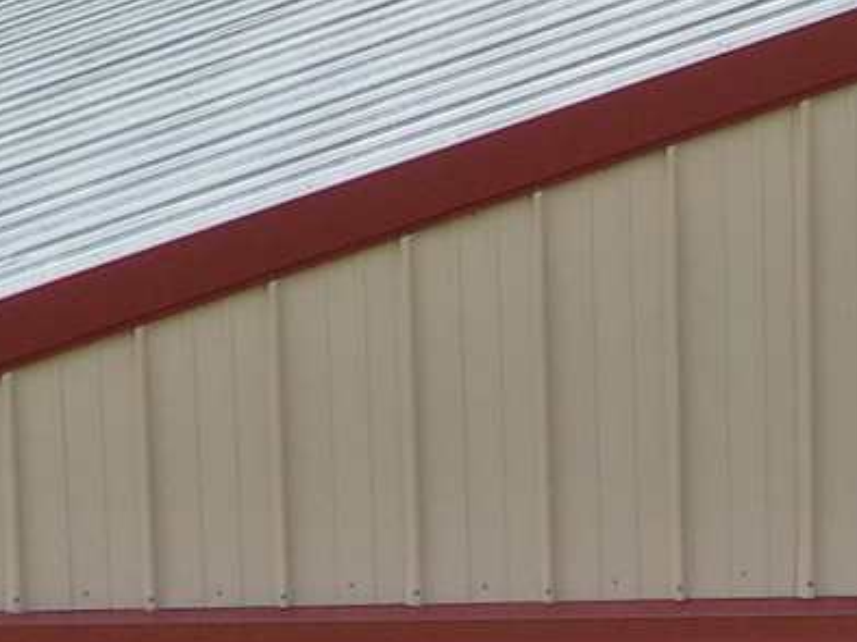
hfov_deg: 9.2
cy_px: 651
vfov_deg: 7.0
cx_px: 1272
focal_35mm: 210
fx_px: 5196
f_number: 5
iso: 100
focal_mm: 10.26
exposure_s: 1/500
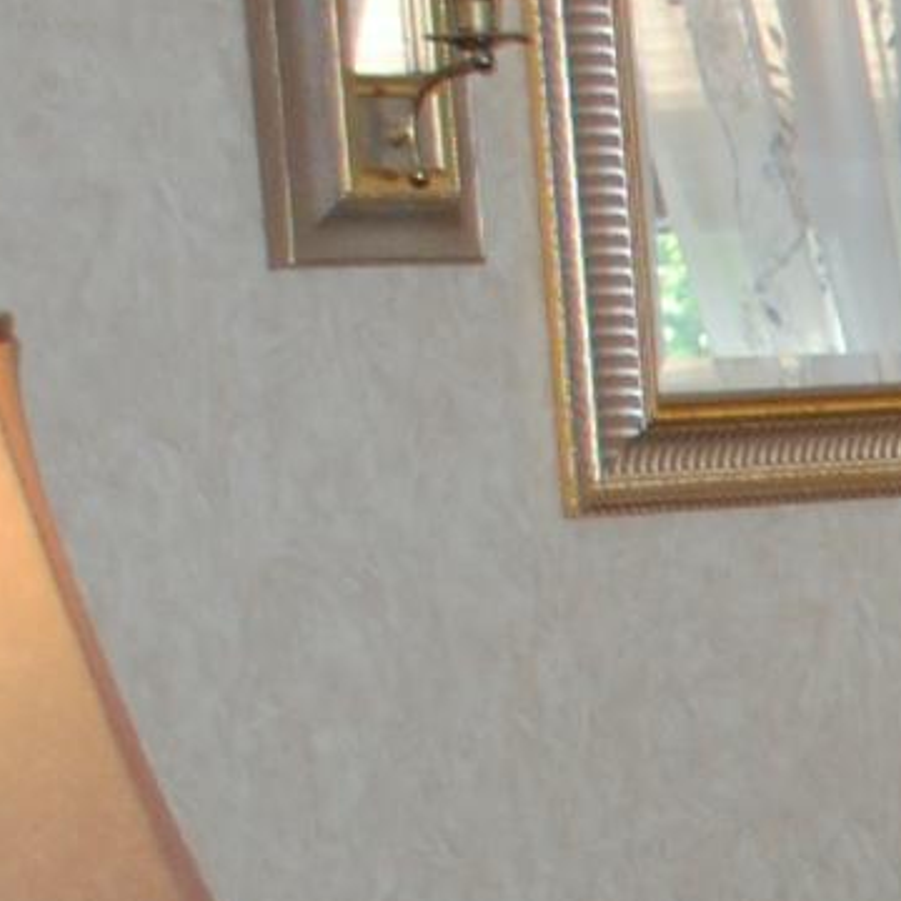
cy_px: 1850
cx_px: 3171
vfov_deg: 6.6
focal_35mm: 255
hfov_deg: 6.1
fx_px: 7509
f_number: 4
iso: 200
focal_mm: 24
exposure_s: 1/60
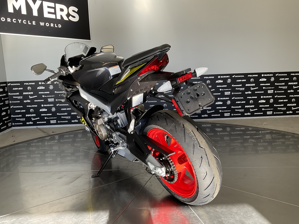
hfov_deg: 61.7
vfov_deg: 48.2
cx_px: 150
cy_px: 112
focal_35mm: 29
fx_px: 250
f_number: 1.8
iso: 25
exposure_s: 1/122
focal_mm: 3
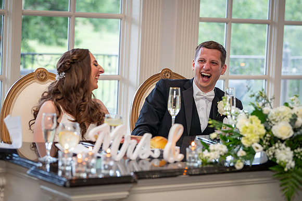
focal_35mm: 112
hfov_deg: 18.3
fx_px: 939
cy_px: 100
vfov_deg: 12.2
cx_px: 151
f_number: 4
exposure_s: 1/80
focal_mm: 112
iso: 1000
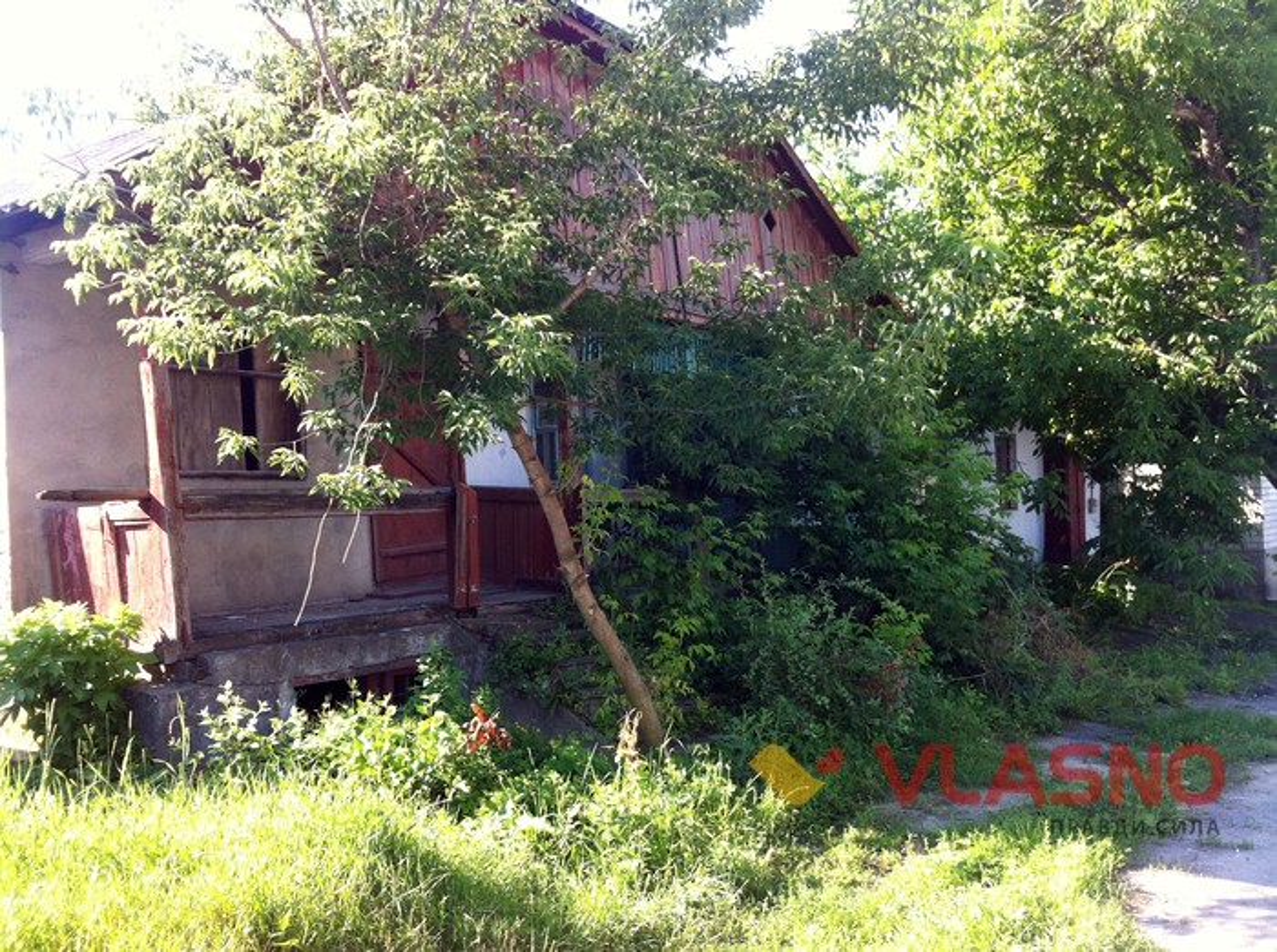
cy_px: 476
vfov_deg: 40.6
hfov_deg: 52.7
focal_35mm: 35
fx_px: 1289
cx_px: 638
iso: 80
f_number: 2.8
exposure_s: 1/143
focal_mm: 3.85
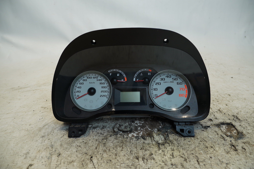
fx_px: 169
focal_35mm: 24
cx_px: 127
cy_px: 84
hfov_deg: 73.8
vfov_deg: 53.0
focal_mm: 16
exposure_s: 1/60
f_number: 4
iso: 160
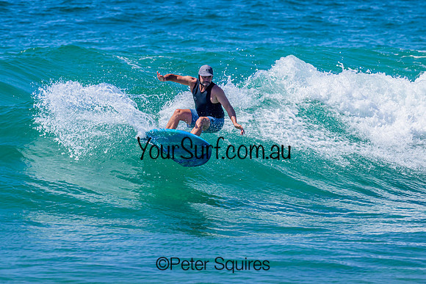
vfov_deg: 2.0
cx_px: 178
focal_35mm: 703
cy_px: 123
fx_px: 8323
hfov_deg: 2.9
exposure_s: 1/2000
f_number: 11
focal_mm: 560
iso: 1000
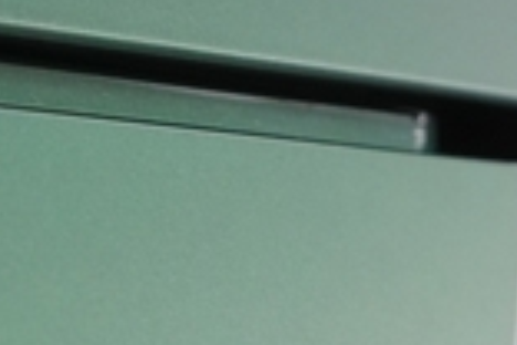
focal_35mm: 115
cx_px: 534
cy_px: 458
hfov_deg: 17.3
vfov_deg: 11.6
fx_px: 1651
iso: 4000
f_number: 4.5
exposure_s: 1/100
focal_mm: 28
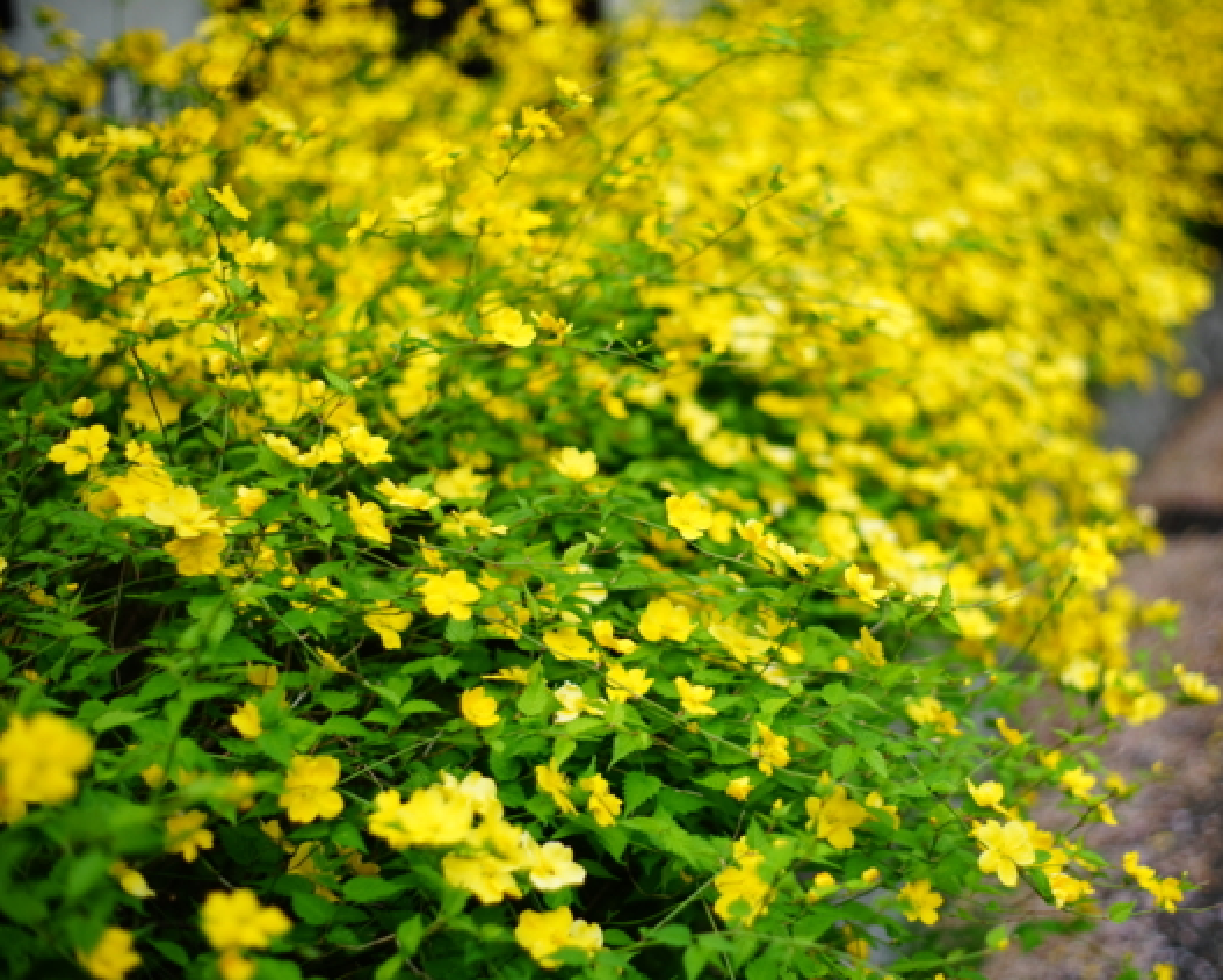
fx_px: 2064
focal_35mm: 57
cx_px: 731
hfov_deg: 32.9
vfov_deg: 26.7
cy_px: 489
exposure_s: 1/800
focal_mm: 50
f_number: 2
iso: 160
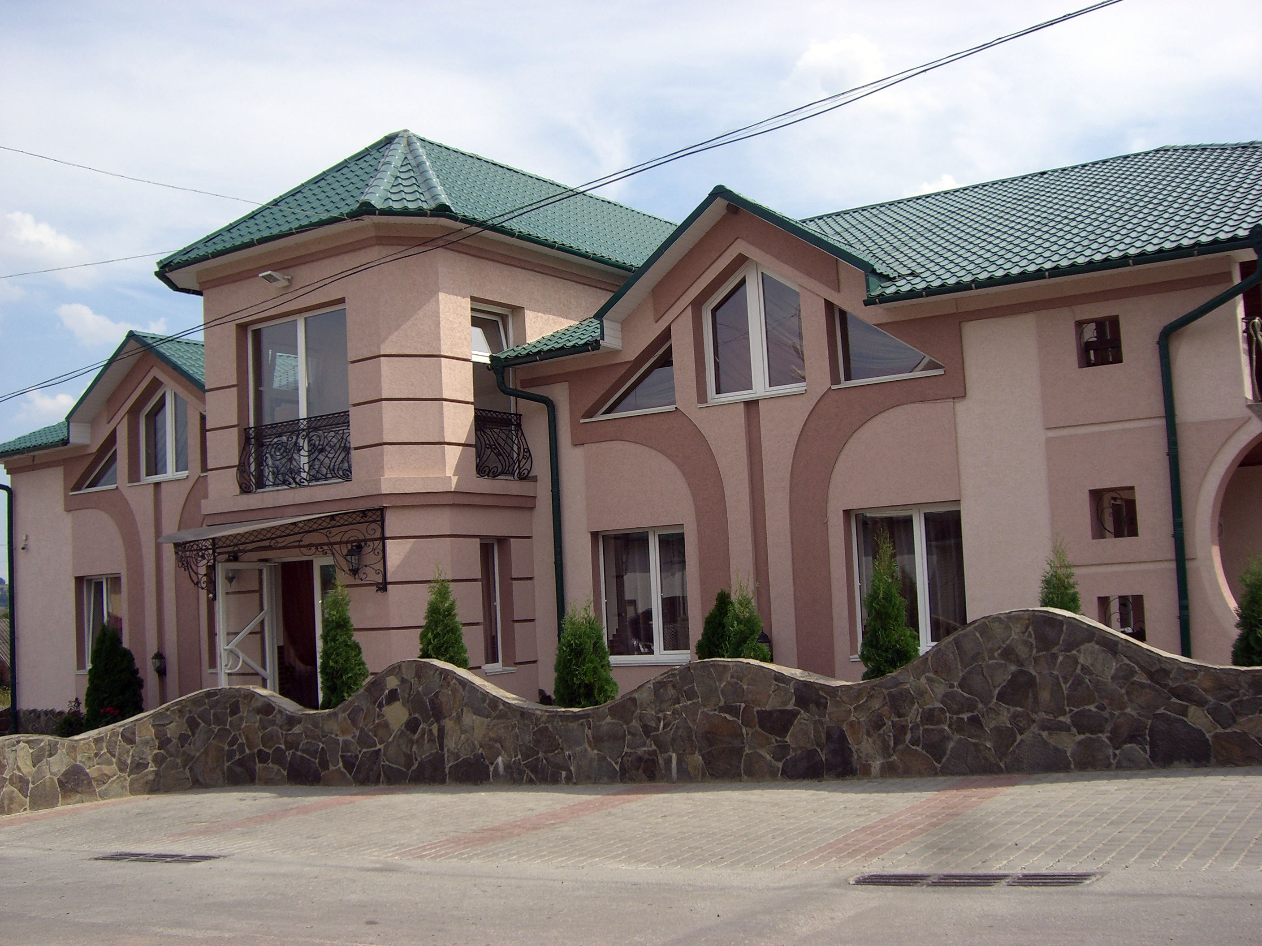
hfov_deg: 49.0
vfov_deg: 37.7
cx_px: 631
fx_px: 1385
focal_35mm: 38
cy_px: 473
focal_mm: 6.2
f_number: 4.3
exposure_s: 1/640
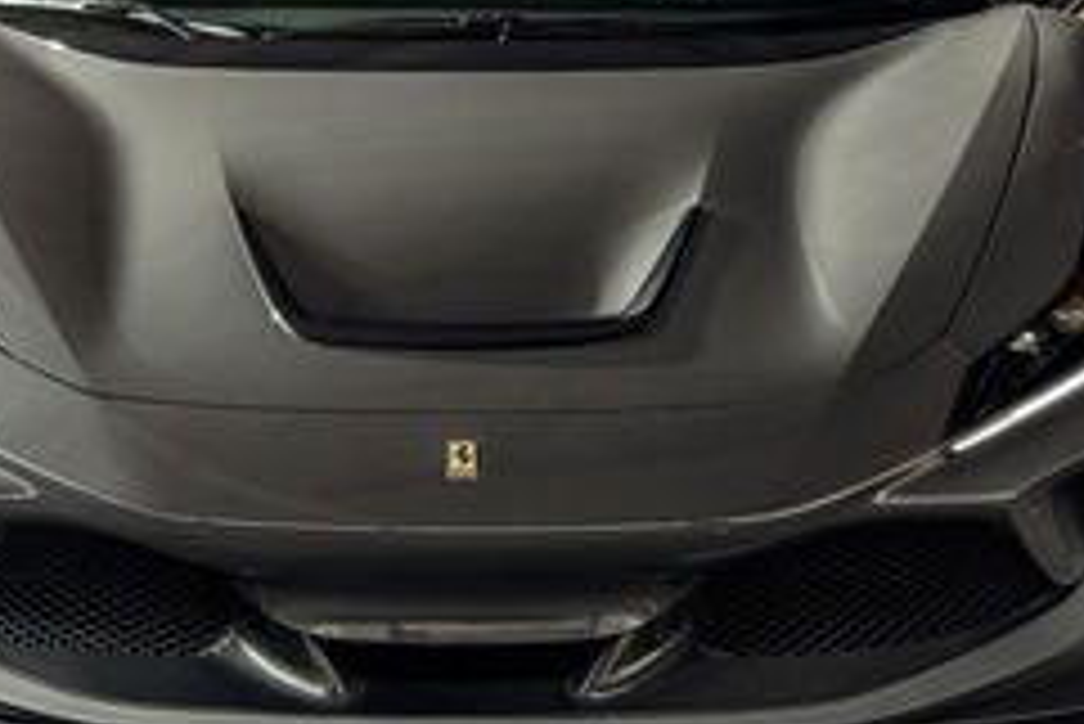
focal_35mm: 145
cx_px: 468
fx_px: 4369
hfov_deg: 14.1
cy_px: 88
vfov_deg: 9.4
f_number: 8
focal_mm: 50
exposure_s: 1/80
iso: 500
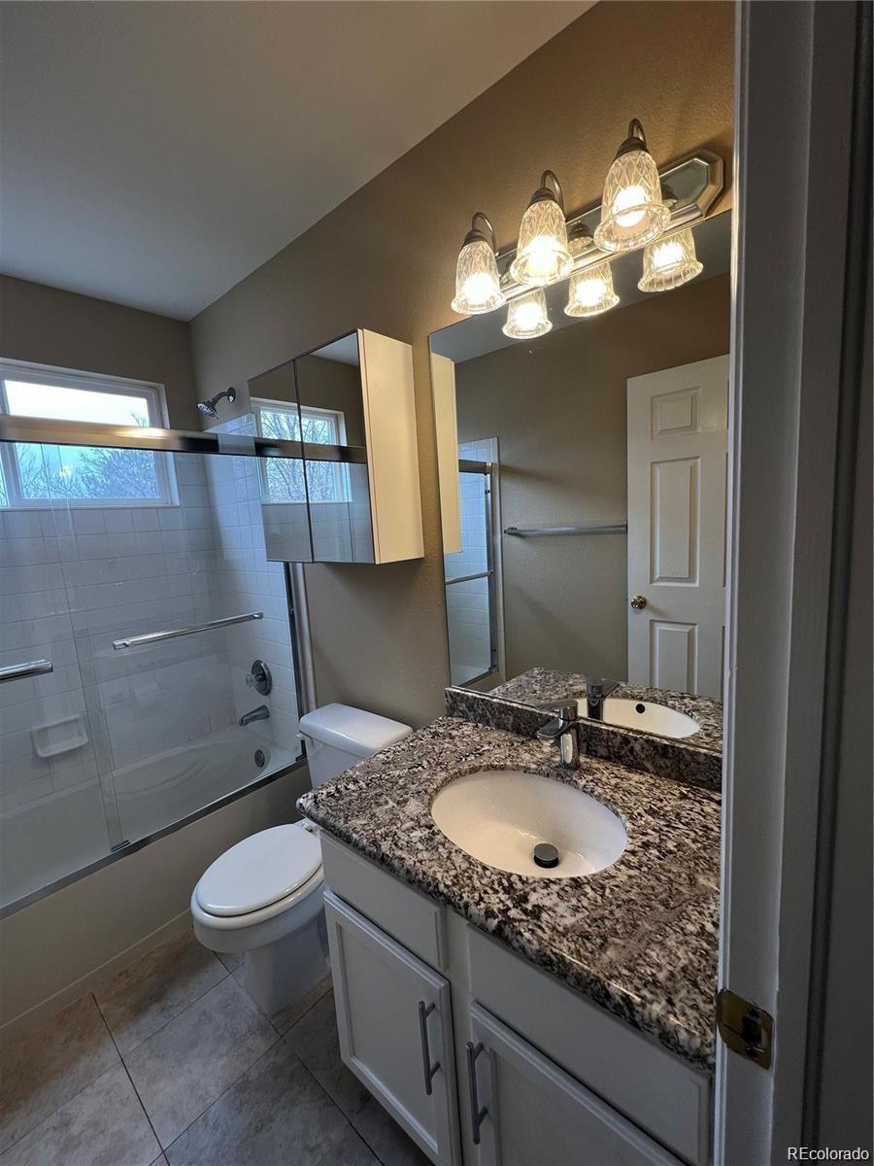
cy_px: 583
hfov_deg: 89.9
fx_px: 438
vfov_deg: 106.2
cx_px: 437
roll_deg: +3.8
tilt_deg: -6.9
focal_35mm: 13
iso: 32
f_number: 1.8
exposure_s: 1/133
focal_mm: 1.57
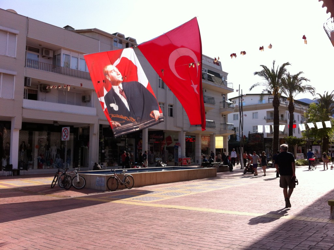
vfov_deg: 40.6
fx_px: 337
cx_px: 167
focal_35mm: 35
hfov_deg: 52.7
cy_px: 125
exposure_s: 1/973
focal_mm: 3.85
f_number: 2.8
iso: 80
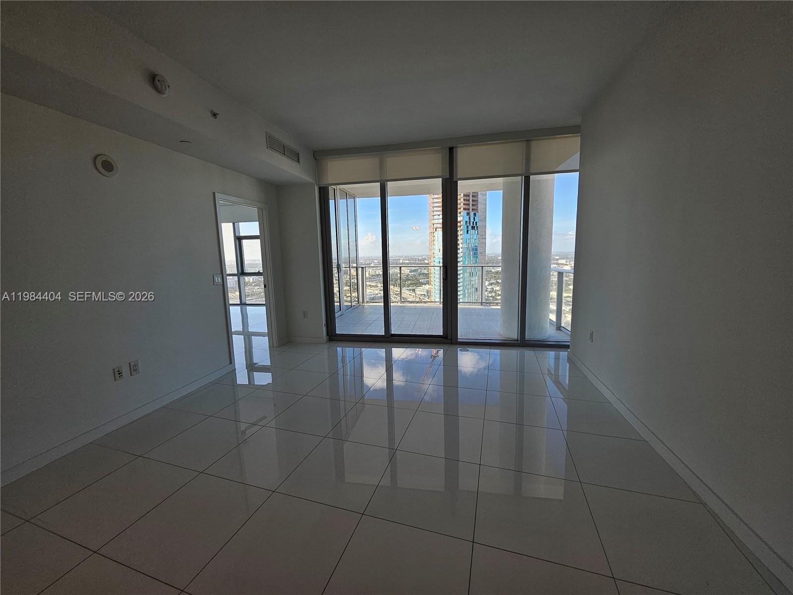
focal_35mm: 13
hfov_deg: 106.2
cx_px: 396
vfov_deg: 89.9
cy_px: 298
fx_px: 298
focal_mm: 1.74
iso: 32
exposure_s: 1/126
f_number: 2.2
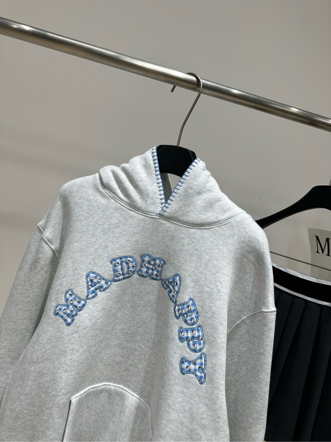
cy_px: 221
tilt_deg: -4.8
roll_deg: -13.1
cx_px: 166
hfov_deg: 56.8
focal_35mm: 24
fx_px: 306
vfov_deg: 71.6
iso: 64
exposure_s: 1/202
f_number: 1.78
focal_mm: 6.86
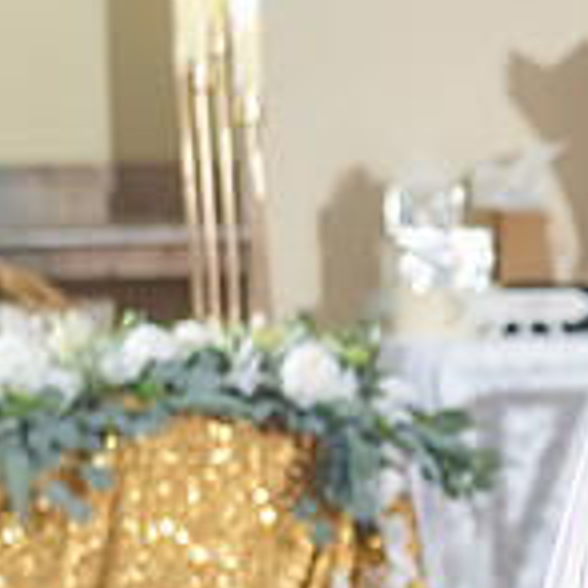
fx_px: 5074
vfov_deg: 6.6
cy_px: 676
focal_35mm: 264
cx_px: 1173
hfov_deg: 6.4
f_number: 4
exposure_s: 1/160
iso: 800
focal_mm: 70
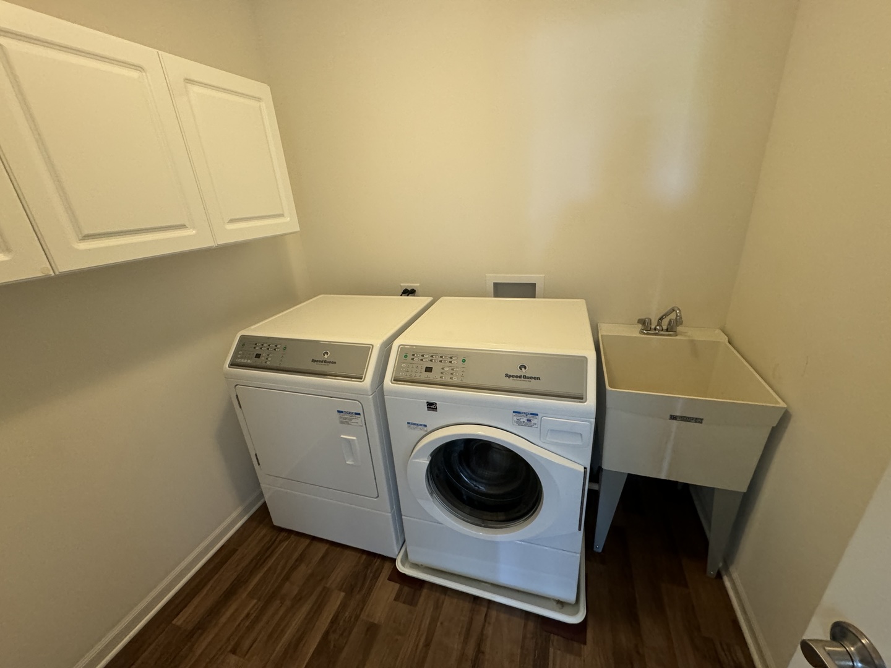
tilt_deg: -22.6
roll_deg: +4.5
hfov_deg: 102.1
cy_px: 334
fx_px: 360
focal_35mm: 14
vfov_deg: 85.7
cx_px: 446
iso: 400
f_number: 2.2
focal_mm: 2.22
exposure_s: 1/60
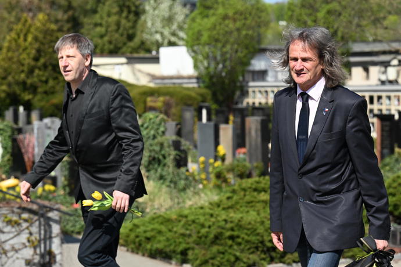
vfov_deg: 13.3
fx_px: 1147
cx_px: 200
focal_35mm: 103
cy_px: 134
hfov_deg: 19.8
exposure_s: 1/2500
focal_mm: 103
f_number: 5.6
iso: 500
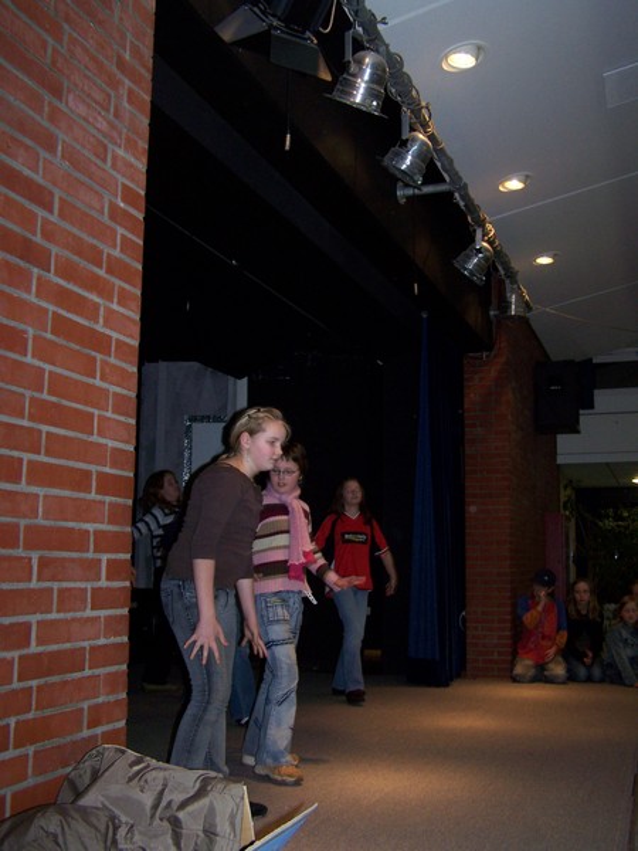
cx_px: 319
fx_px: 934
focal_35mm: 38
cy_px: 426
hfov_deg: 37.7
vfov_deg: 49.0
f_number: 2.8
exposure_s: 1/60
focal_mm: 6.3
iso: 160
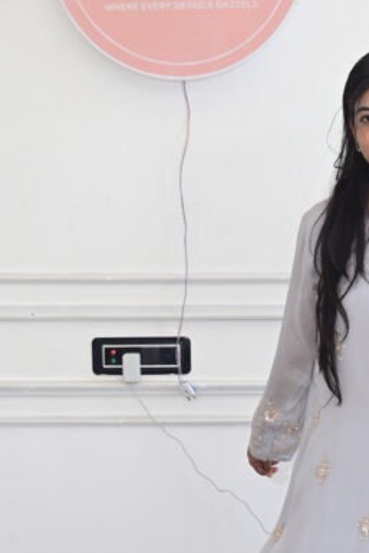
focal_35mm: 77
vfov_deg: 26.1
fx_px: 1183
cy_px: 376
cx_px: 281
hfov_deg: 17.6
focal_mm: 33
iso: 250
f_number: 5
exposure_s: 1/125
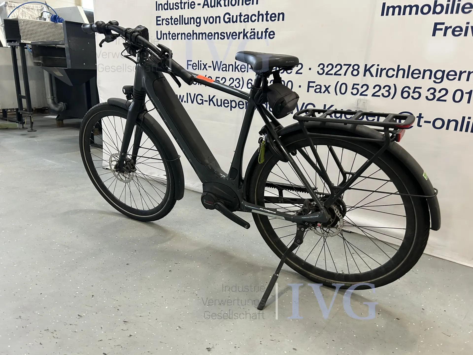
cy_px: 178
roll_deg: -2.6
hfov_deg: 67.3
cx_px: 236
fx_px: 355
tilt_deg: -16.9
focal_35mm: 26
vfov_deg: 53.1
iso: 320
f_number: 1.5
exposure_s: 1/50
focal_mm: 5.7
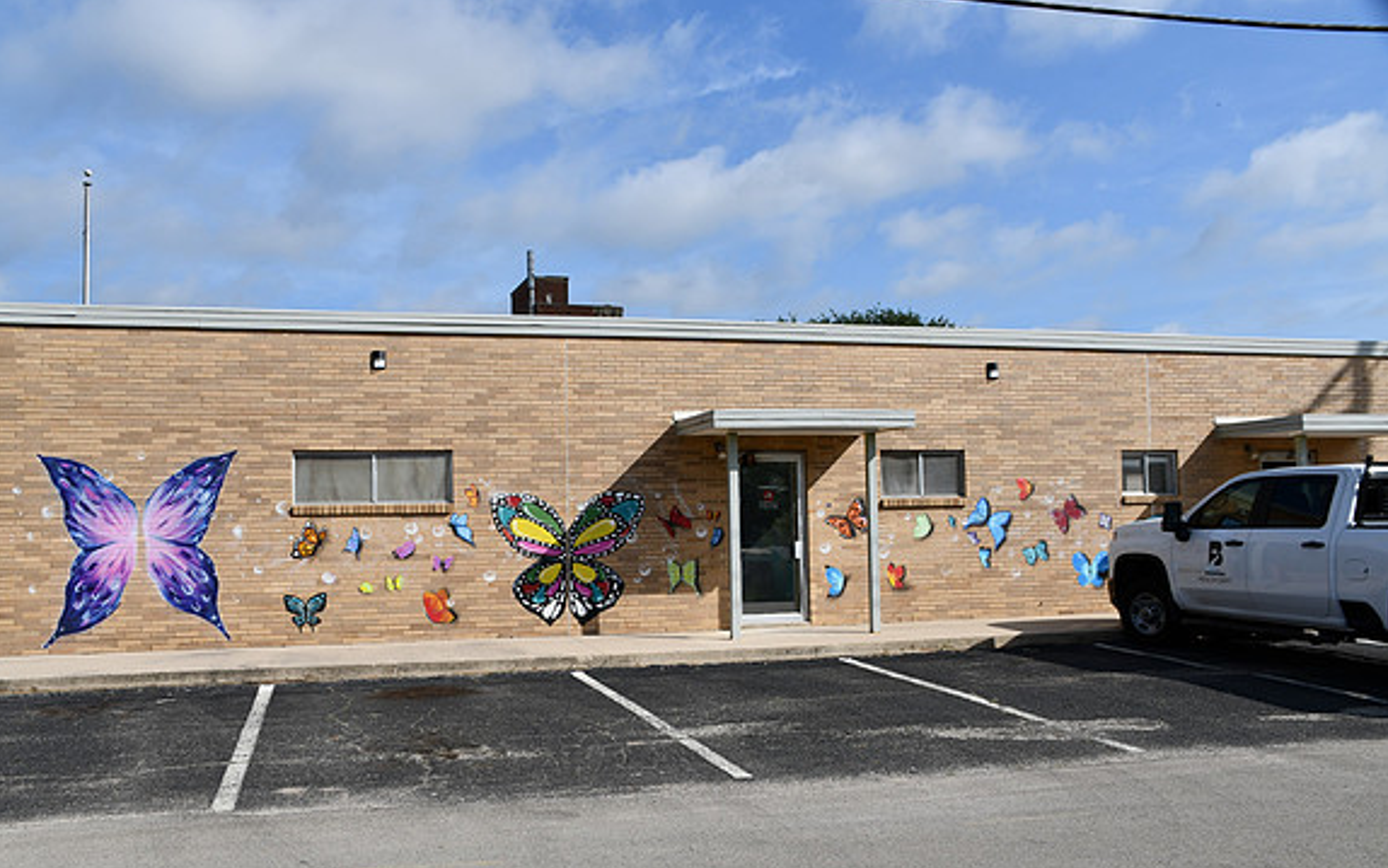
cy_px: 458
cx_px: 692
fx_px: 1286
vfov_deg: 37.3
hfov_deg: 56.7
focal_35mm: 34
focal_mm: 22
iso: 100
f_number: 10
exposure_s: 1/400
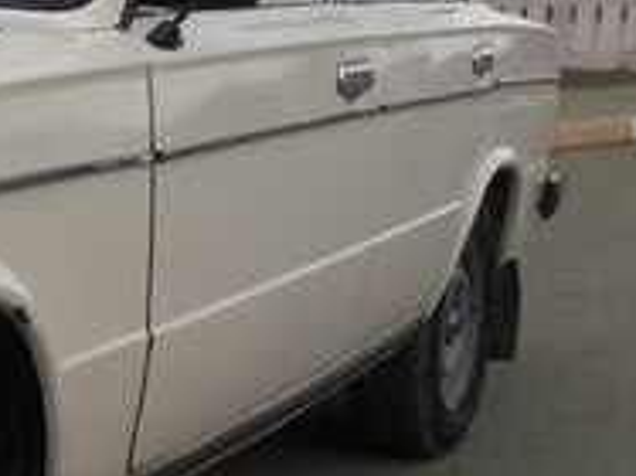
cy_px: 403
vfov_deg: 14.8
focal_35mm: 99
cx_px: -364
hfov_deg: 17.5
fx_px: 1818
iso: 40
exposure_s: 1/508
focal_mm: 3.7
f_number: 1.9
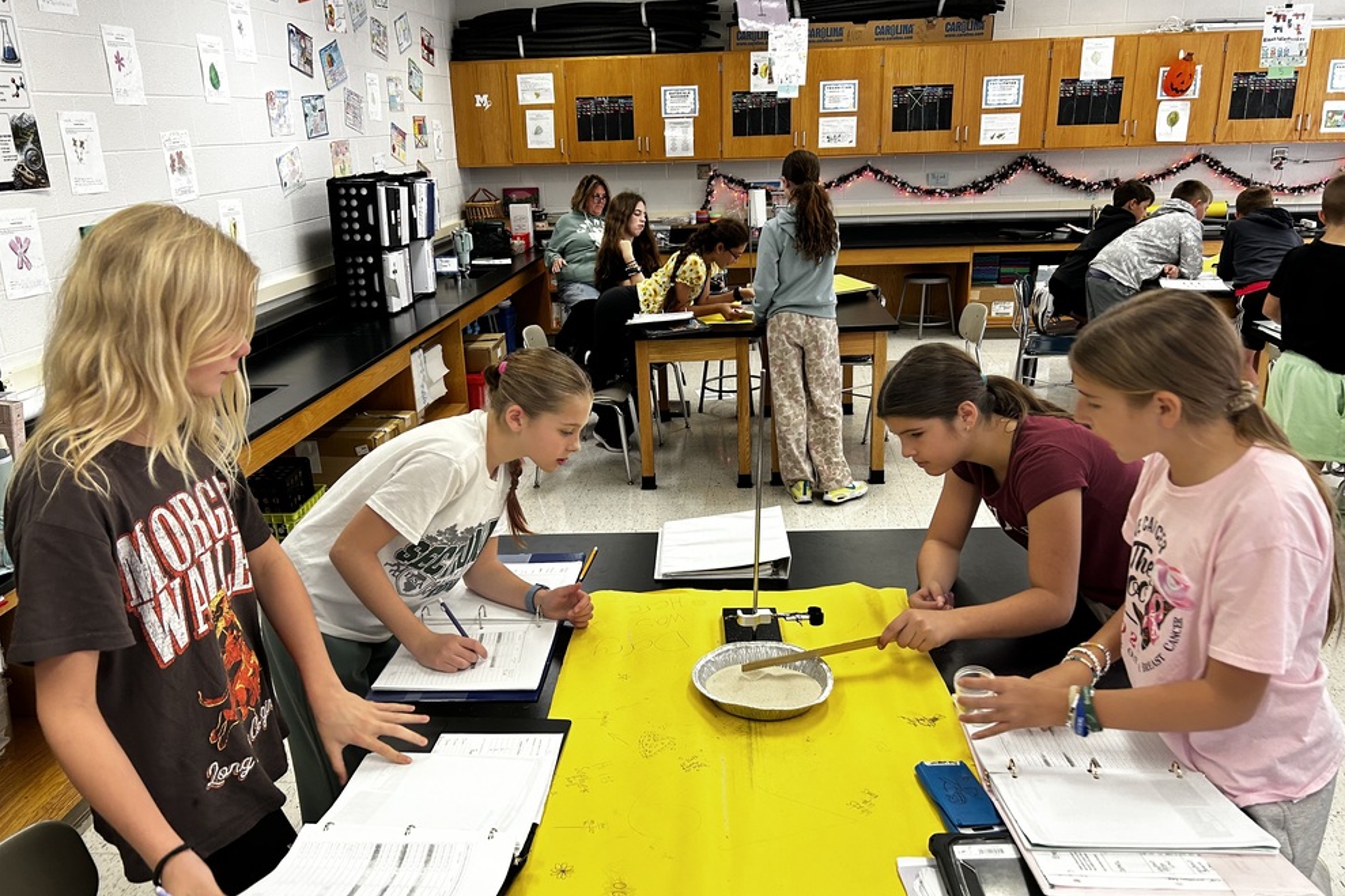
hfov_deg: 65.5
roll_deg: +1.1
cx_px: 664
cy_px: 450
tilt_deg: -18.7
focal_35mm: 28
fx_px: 1046
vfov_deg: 46.4
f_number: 1.5
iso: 100
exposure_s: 1/60
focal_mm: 5.7
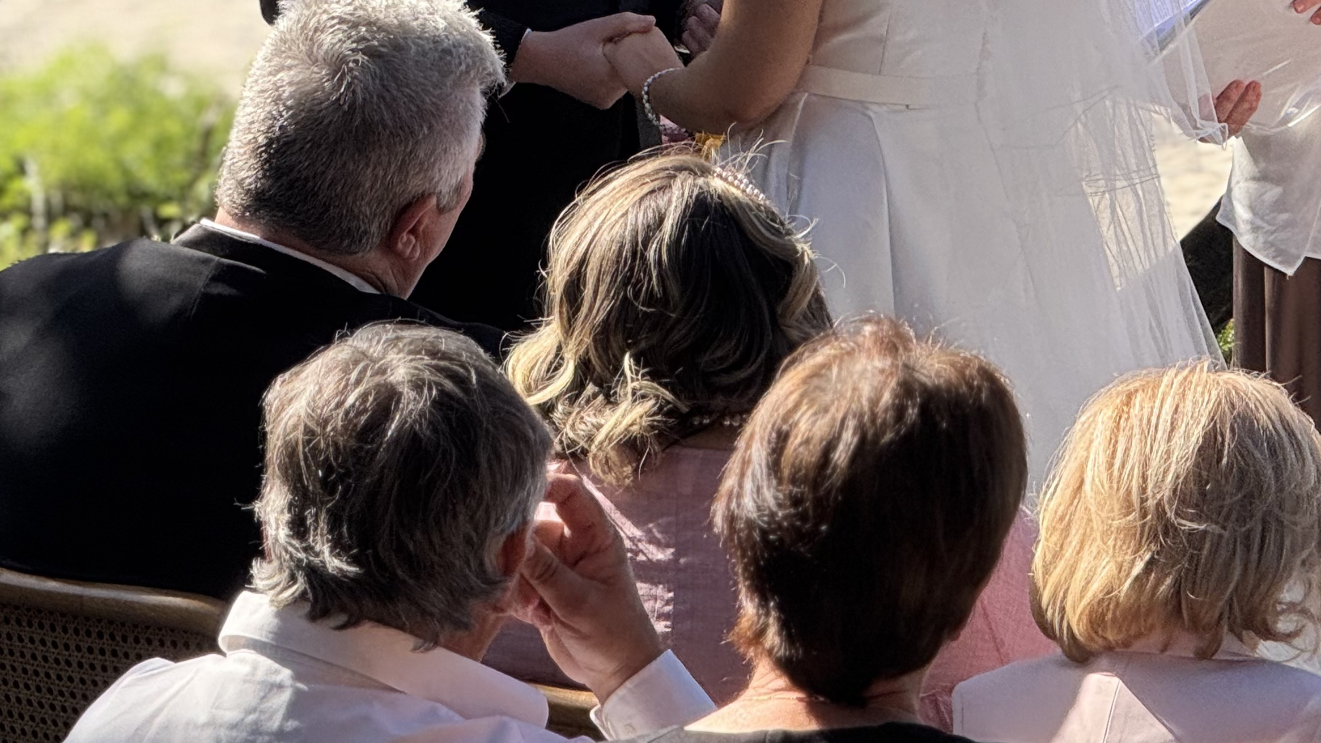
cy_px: -186
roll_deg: -0.7
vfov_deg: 4.6
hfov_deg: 8.3
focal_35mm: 261
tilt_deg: -4.0
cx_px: 827
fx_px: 9142
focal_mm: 15.66
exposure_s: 1/655
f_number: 2.8
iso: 50
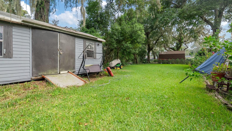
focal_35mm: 17
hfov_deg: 95.9
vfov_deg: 63.9
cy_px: 61
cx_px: 115
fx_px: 105
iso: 400
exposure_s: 1/20
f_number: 8
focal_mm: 16
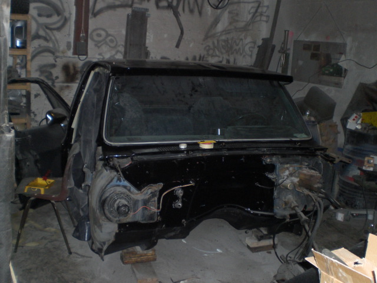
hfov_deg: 49.0
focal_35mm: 38
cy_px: 142
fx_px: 414
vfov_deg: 37.7
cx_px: 188
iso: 200
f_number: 3.1
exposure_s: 1/60
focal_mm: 6.3
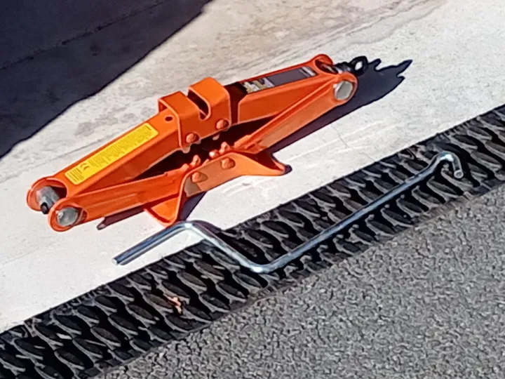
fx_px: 2057
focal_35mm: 141
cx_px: 252
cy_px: 190
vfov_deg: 10.5
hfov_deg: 14.0
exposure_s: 1/1748
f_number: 1.8
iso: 100
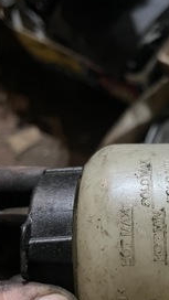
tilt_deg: -71.8
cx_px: 183
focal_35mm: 50
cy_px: 196
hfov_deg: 22.7
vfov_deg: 40.9
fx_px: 398
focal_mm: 5.1
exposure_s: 1/25
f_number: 1.6
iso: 500
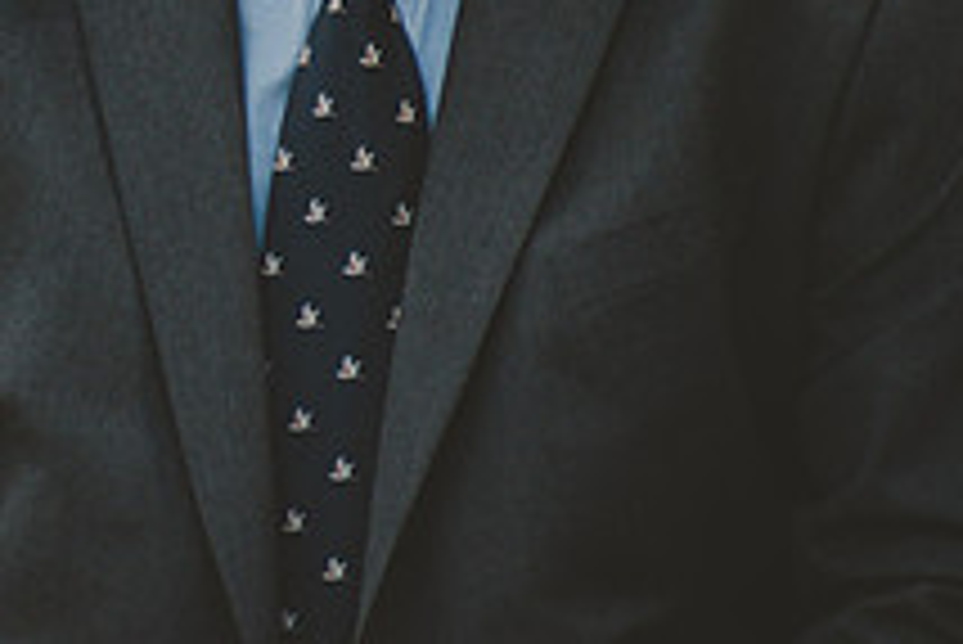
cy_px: -178
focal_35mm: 1218
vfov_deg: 1.1
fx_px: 32602
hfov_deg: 1.7
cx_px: -135
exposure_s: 1/500
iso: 800
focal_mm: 300
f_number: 6.3
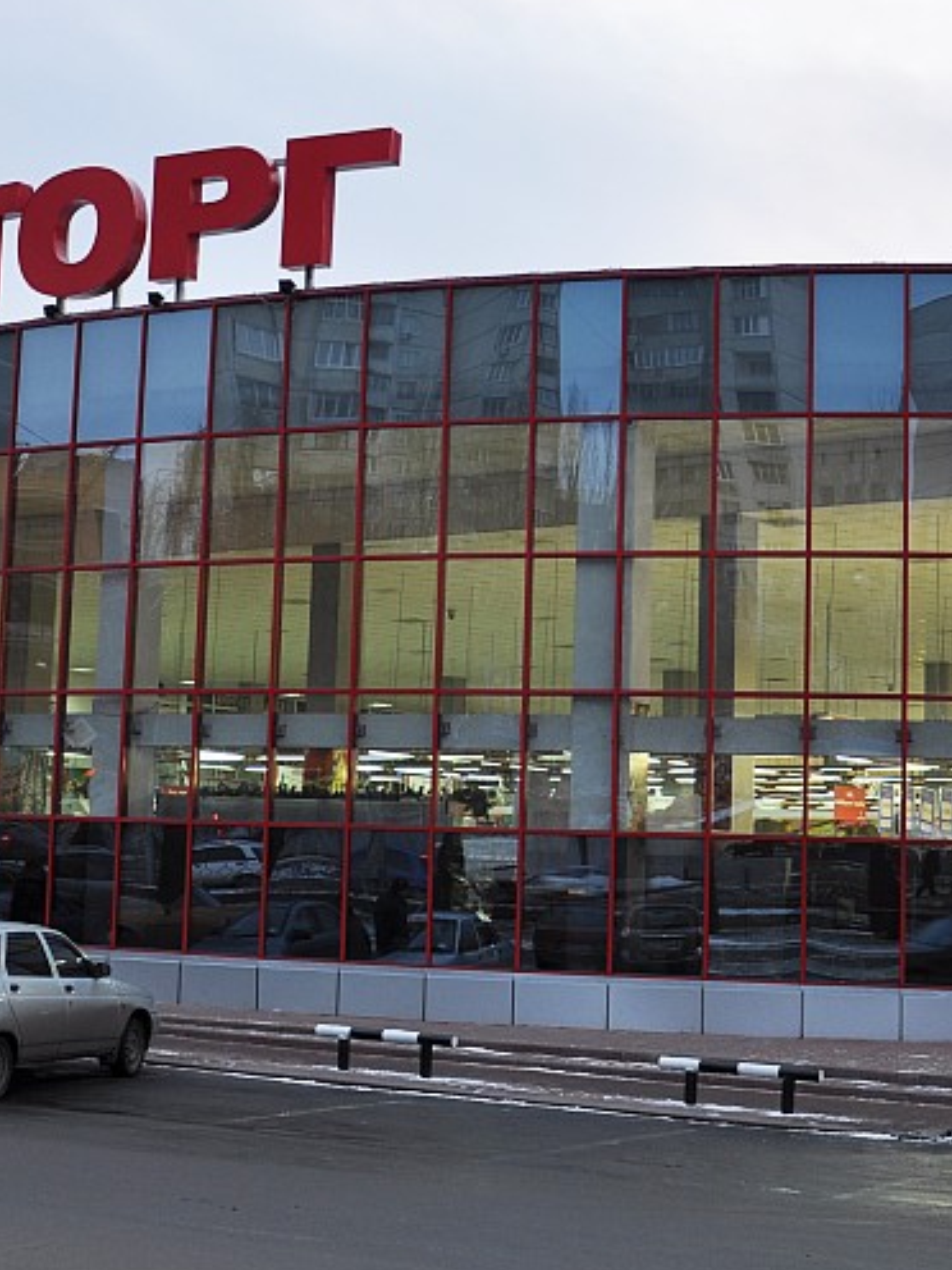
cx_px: 430
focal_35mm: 64
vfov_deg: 30.2
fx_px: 2347
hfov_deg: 22.9
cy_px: 542
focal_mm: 21
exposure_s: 1/20
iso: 200
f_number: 3.8
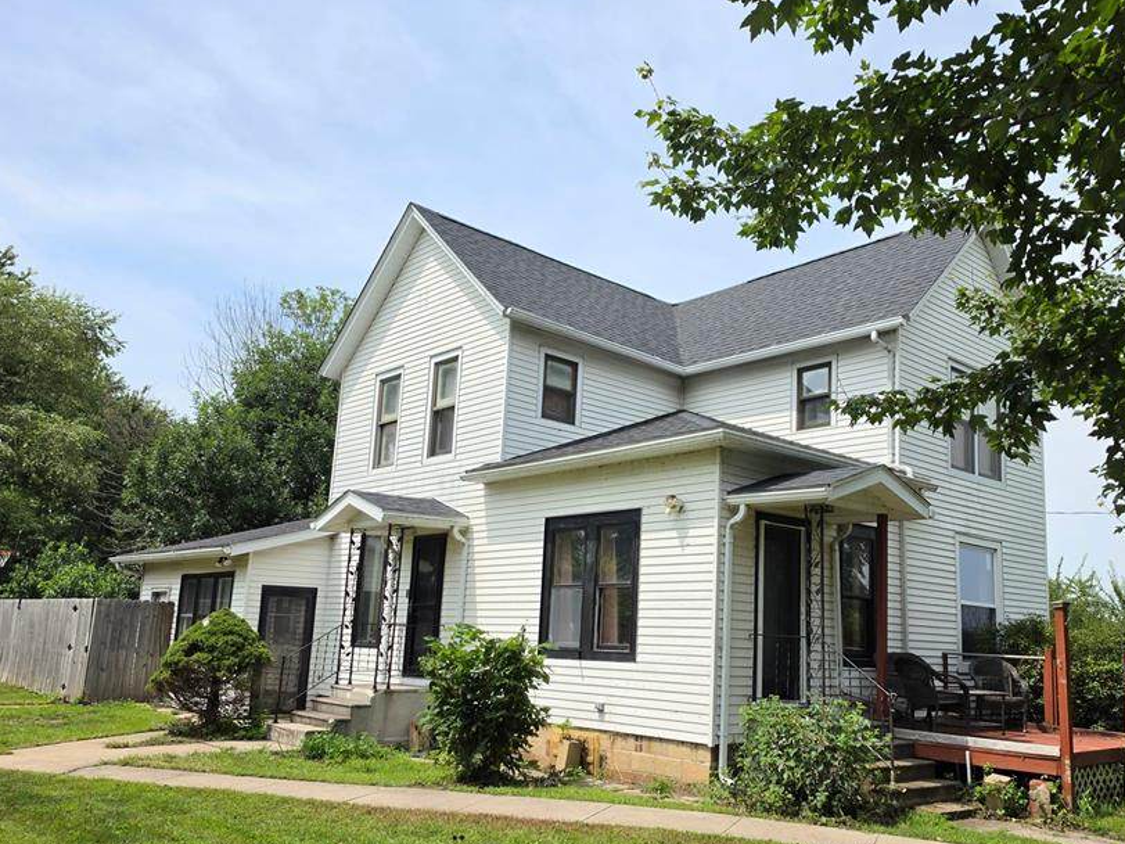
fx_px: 942
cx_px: 676
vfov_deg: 48.1
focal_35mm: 29
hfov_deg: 61.1
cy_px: 475
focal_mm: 6.5
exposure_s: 1/7622
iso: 64
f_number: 1.4
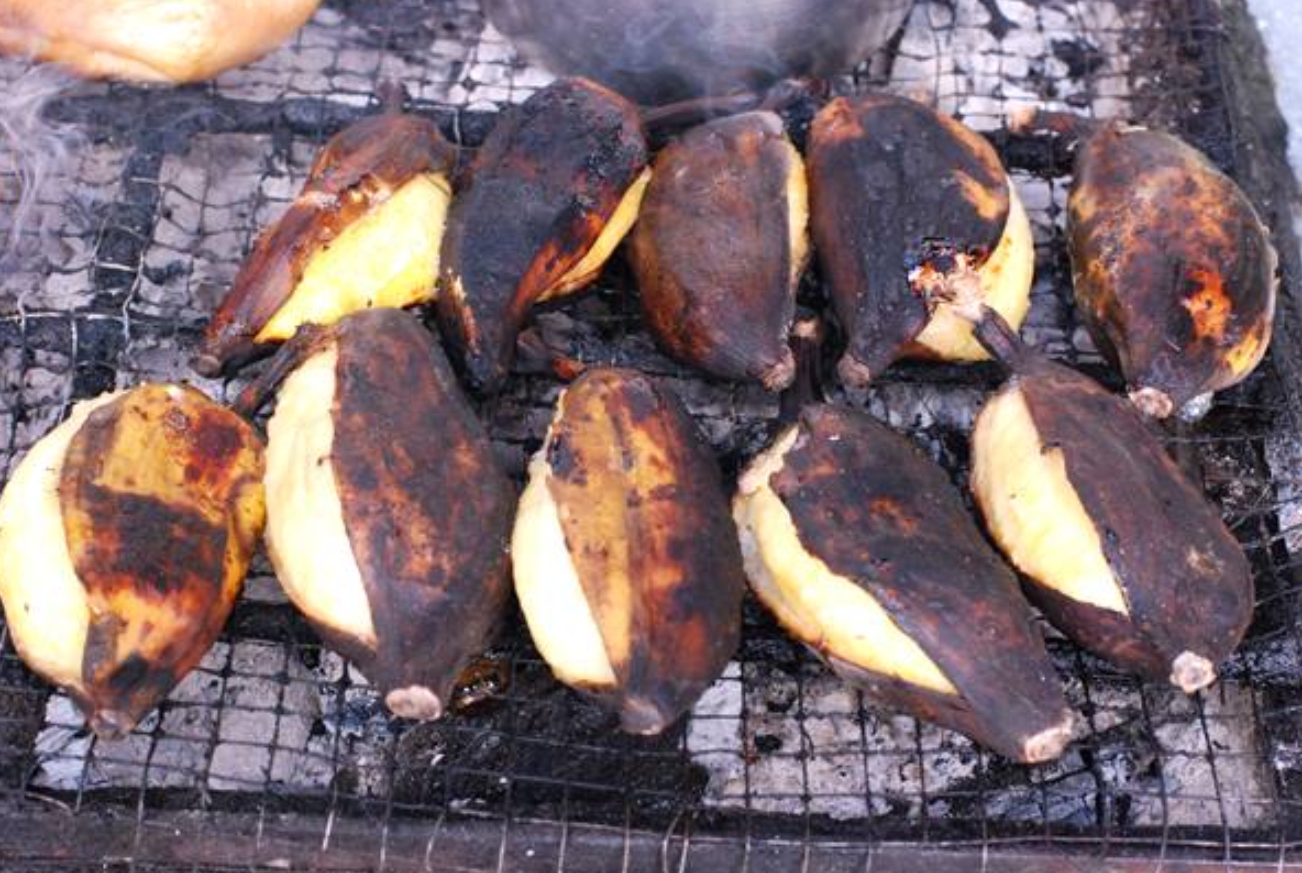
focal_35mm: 76
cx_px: 649
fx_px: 2753
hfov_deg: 26.6
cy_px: 433
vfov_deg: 18.0
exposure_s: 1/160
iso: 800
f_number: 9
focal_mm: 50
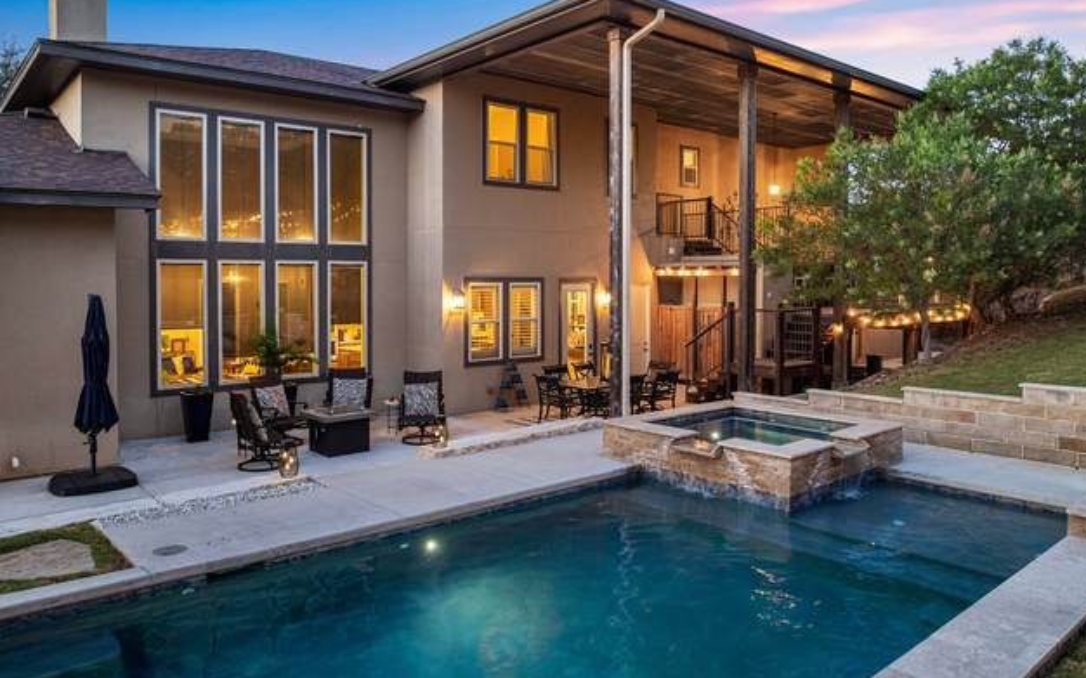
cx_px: 541
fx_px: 769
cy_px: 292
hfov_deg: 70.4
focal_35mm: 26
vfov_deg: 47.4
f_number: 2.8
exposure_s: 1/8
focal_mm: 12.29
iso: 1860
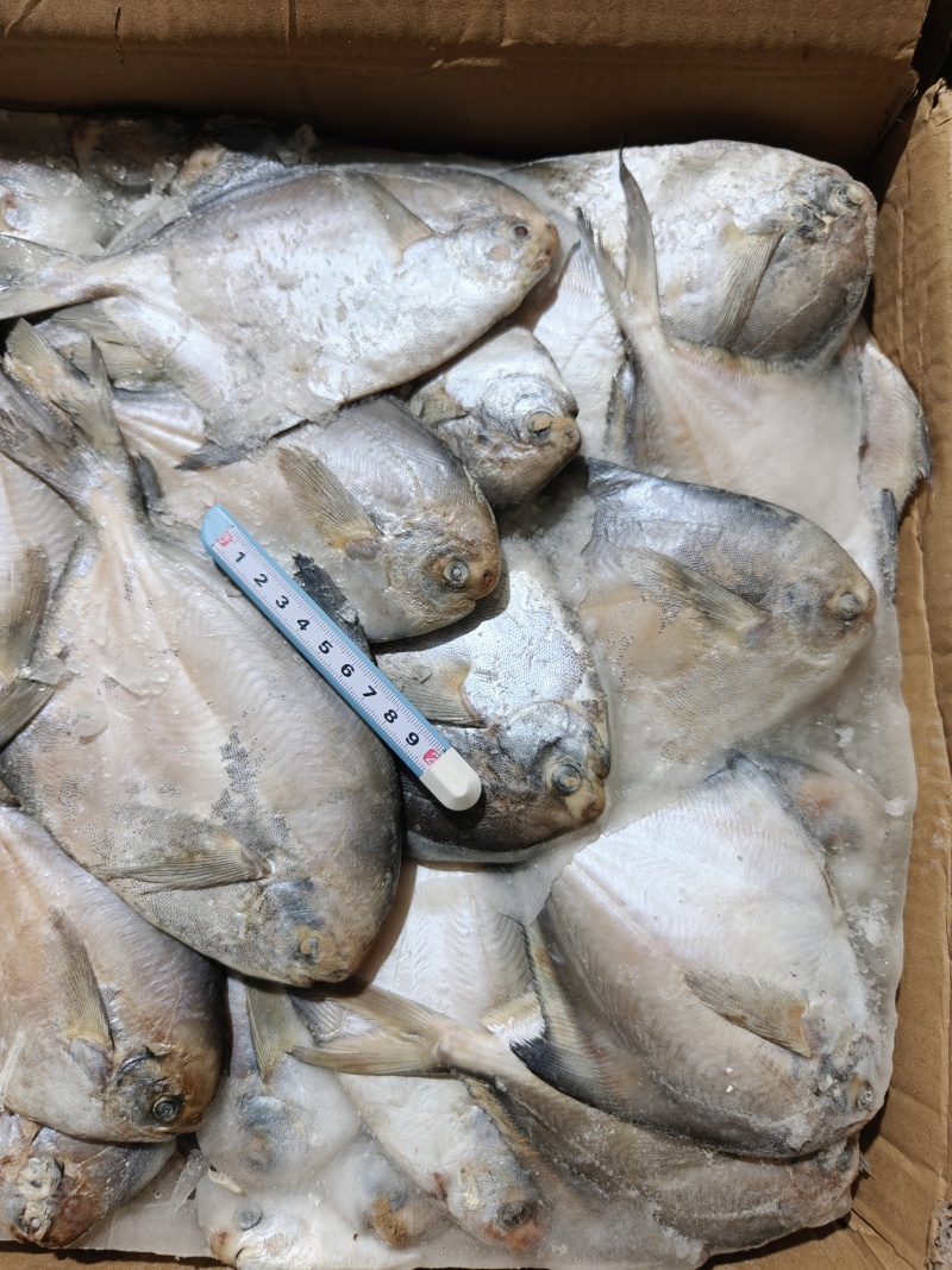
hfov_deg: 58.9
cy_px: 635
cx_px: 476
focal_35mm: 23
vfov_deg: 73.9
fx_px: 844
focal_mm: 8.67
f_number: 1.8
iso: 800
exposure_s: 1/50
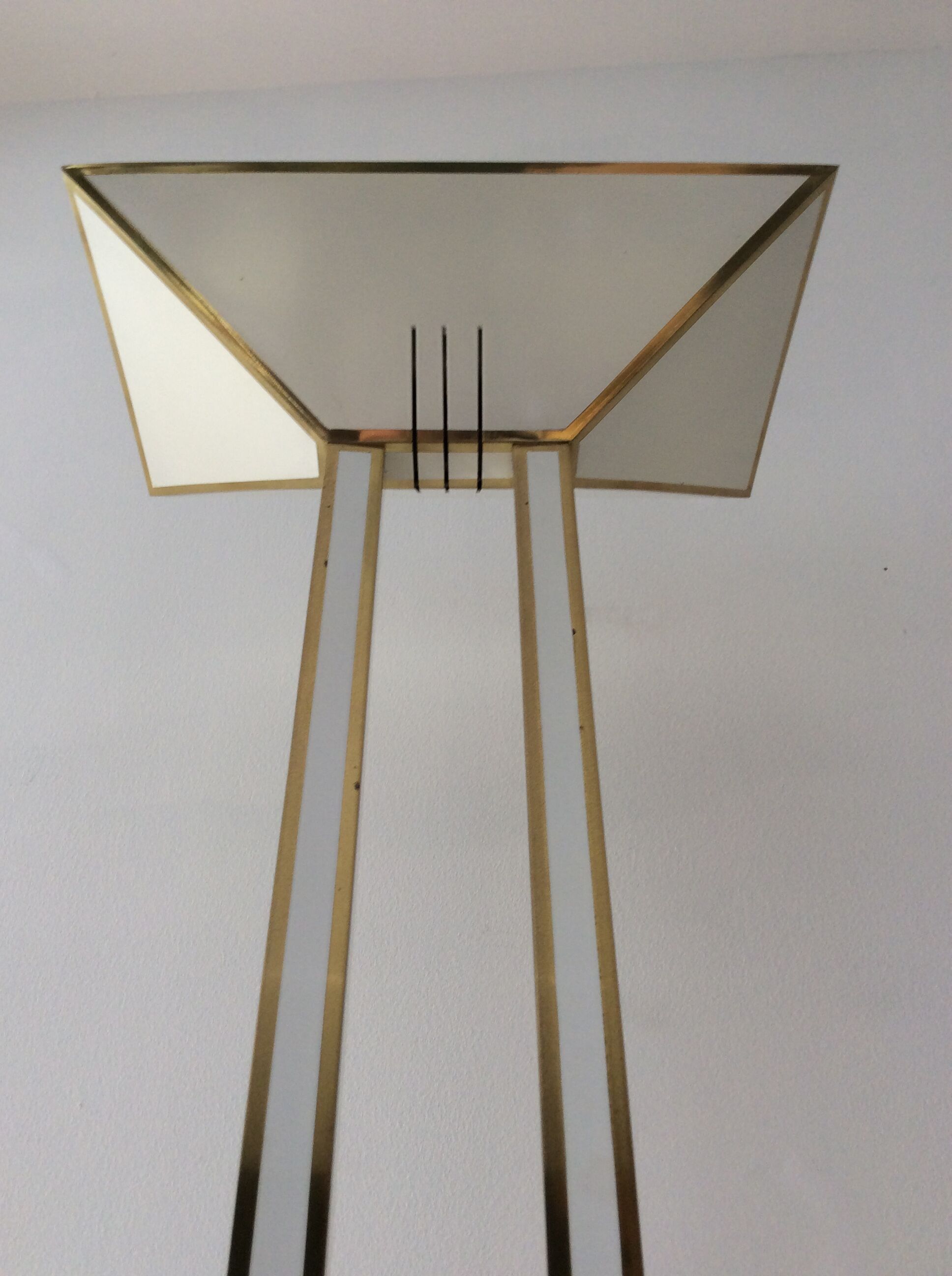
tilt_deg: +38.9
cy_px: 638
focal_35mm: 32
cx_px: 476
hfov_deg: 44.1
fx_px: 1177
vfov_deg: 56.9
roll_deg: -0.4
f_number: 2.4
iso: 50
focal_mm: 3.3
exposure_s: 1/25
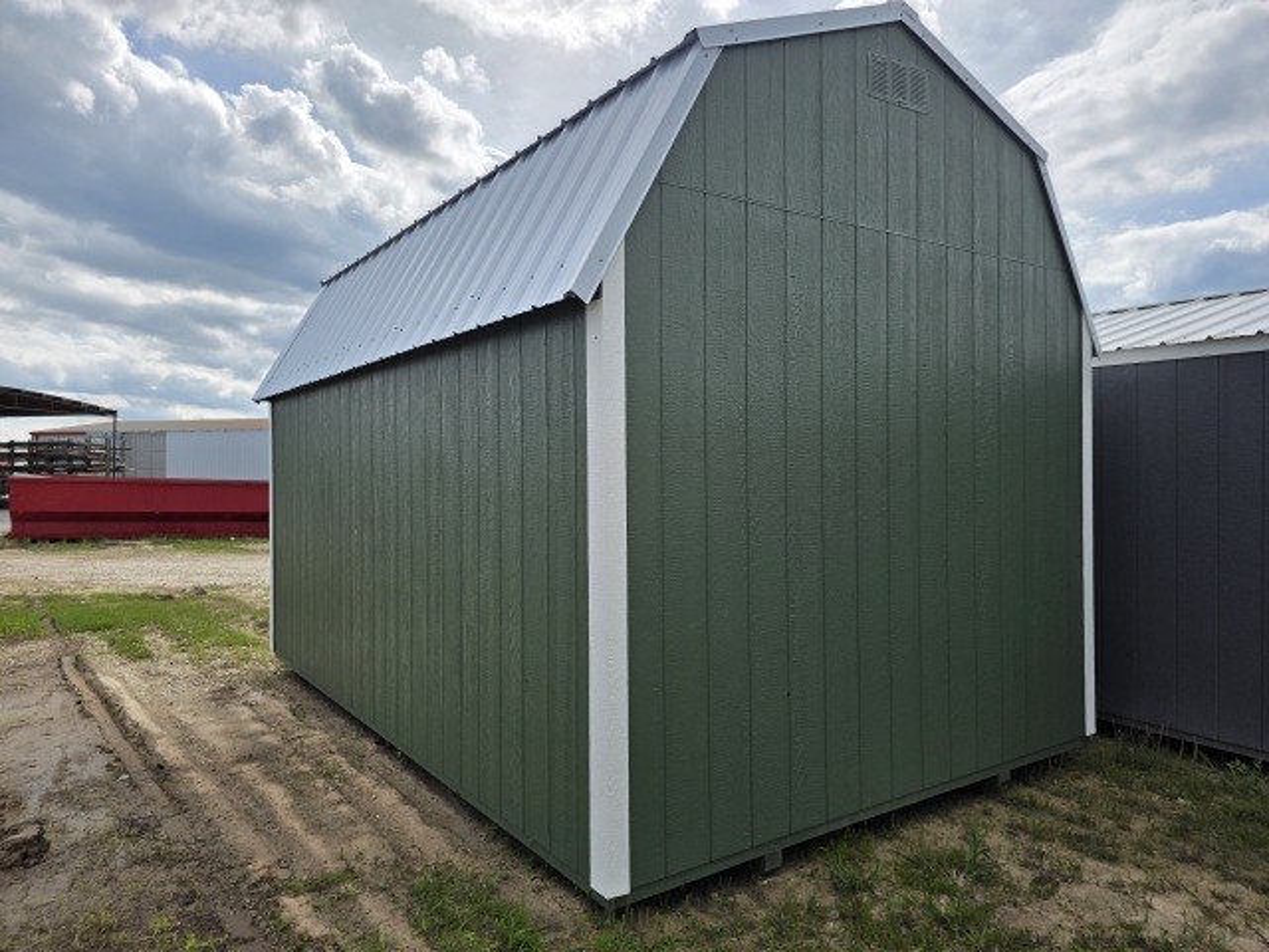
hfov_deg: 73.9
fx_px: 843
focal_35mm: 23
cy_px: 476
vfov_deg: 58.9
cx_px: 634
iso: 64
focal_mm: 6.3
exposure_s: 1/7944
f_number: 1.7
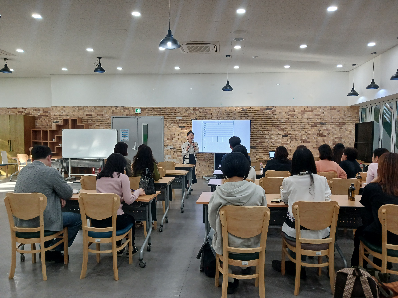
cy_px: 149
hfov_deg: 65.3
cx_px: 199
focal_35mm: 27
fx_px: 310
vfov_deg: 51.4
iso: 125
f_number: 1.8
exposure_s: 1/60
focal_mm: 4
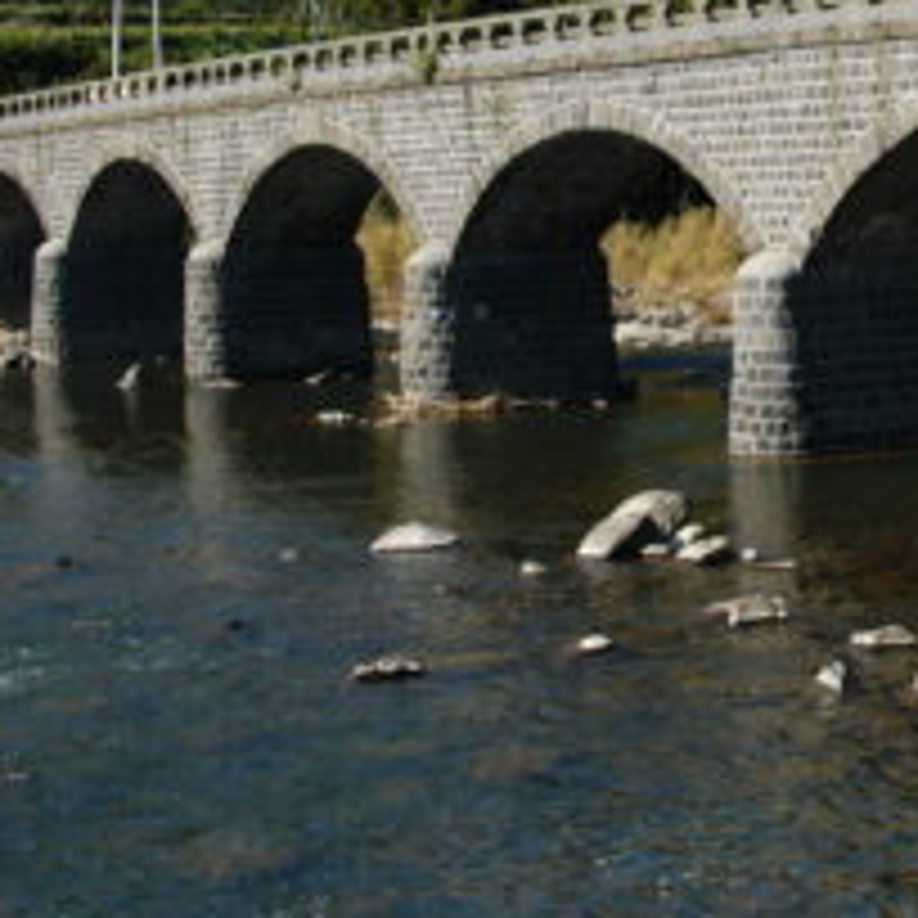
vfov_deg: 23.7
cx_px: 900
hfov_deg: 23.1
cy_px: 212
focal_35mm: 72
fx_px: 2160
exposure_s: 1/320
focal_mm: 24
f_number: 9
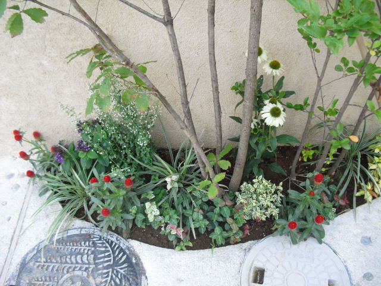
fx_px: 396
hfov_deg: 51.4
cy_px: 143
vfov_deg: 39.7
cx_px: 190
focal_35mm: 36
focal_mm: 6.3
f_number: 3.1
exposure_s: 1/125
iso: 100
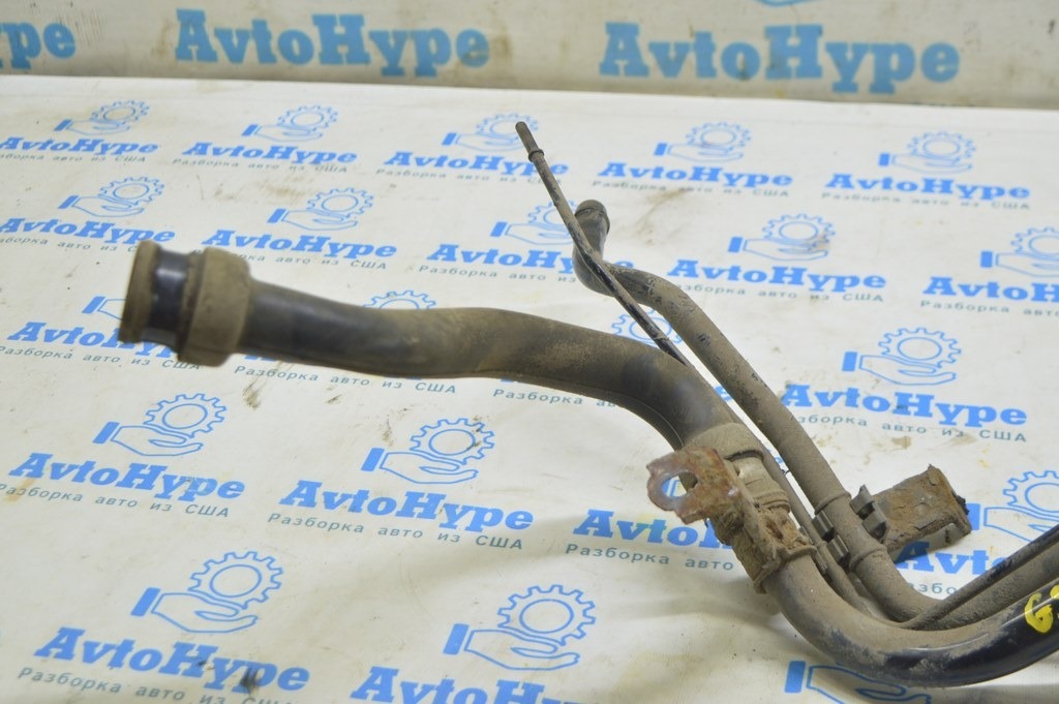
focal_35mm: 57
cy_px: 352
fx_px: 1675
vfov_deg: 23.7
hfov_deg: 35.1
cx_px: 530
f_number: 5.6
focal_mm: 38
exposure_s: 1/20
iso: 400
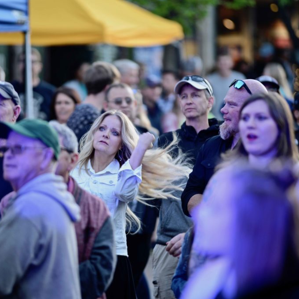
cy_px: 150
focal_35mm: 256
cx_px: 130
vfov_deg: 6.8
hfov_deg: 6.8
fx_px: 2502
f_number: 2.8
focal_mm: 200
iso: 280
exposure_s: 1/125
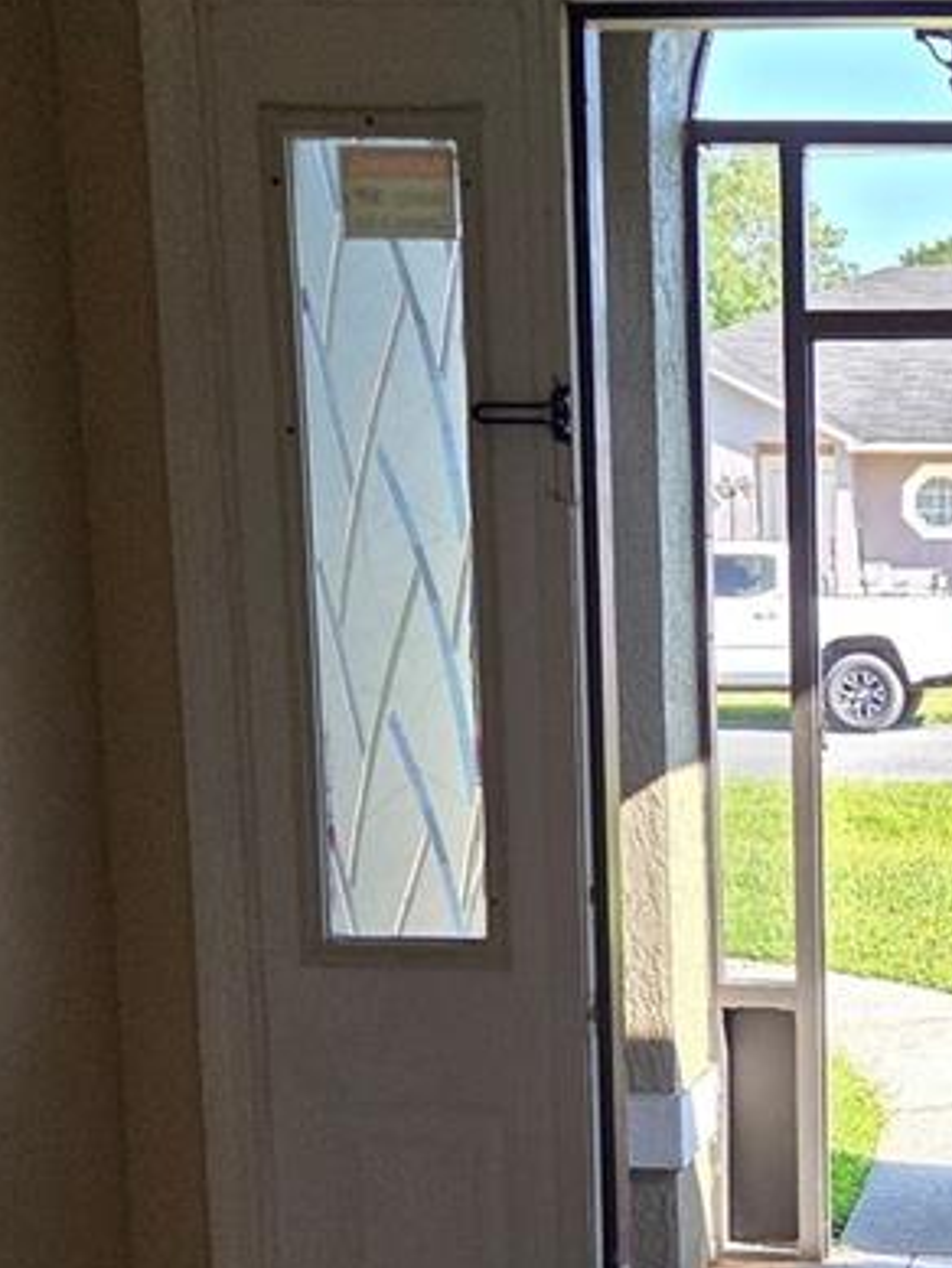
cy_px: 1050
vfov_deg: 26.8
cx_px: 1115
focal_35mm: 71
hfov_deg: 19.6
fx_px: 2602
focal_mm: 5.4
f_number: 1.8
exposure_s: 1/180
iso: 50
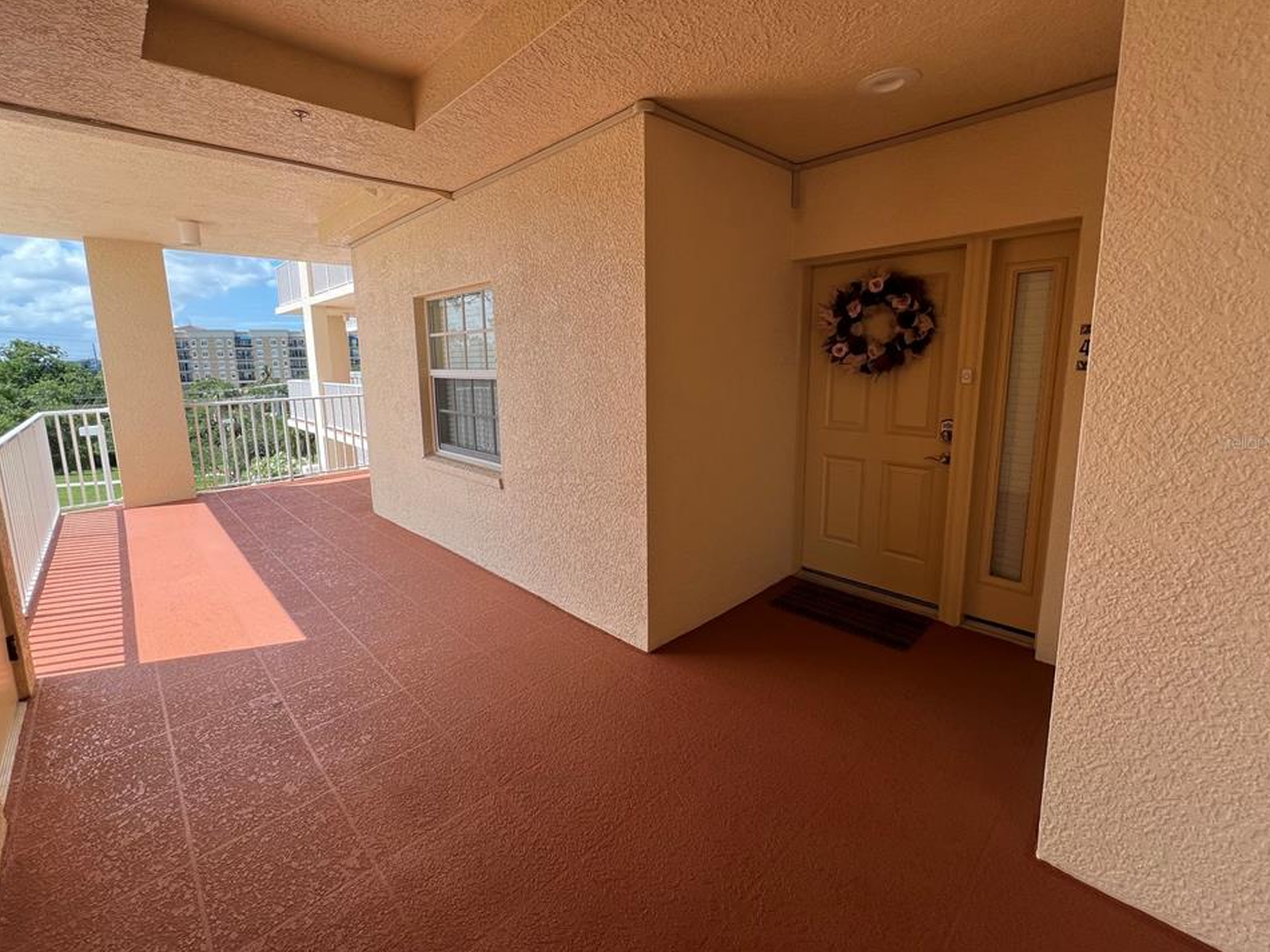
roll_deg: +0.8
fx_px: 514
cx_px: 614
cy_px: 442
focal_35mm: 14
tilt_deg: -8.7
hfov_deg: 102.0
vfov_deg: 85.5
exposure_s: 1/339
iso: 32
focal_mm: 1.57
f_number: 1.8
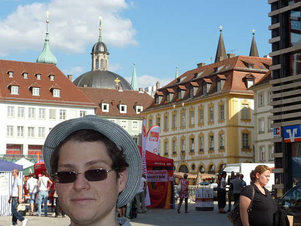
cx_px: 150
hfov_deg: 25.0
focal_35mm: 78
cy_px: 113
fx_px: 678
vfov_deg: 18.9
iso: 100
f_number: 4.2
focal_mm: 12.8
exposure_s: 1/640
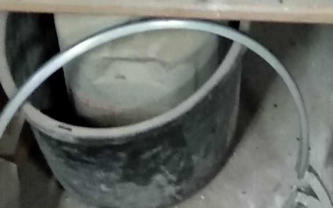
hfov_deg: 13.9
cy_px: -372
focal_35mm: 140
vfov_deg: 8.2
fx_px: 1271
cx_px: 518
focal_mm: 3.81
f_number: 2.2
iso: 1600
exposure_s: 1/17
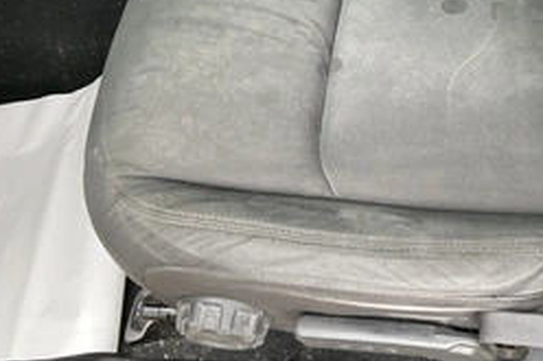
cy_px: 85
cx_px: 392
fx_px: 708
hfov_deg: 41.0
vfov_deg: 28.2
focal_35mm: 47
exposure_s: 1/60
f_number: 1.8
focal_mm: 3
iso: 200
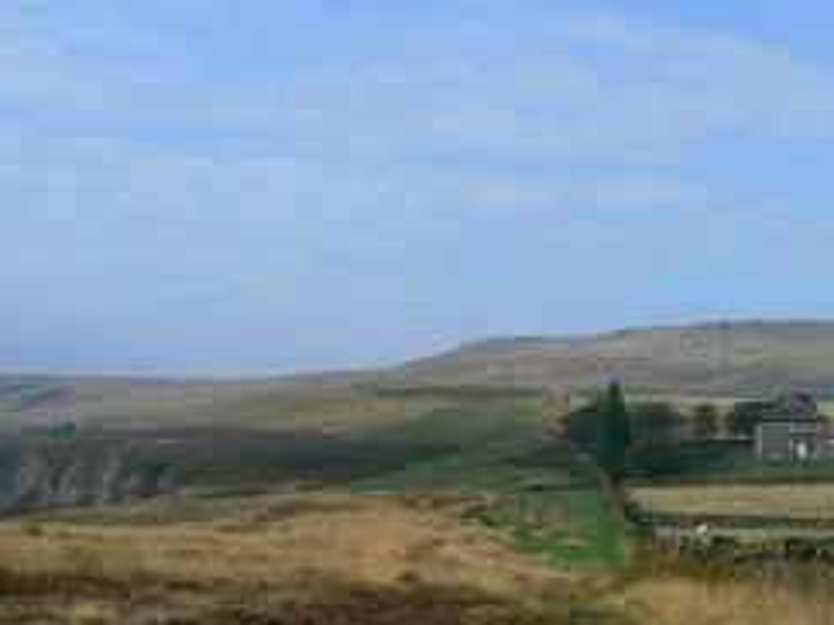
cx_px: 707
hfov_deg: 29.4
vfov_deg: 22.8
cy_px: 446
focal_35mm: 64
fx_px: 1541
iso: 80
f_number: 5.6
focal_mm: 6
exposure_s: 1/400
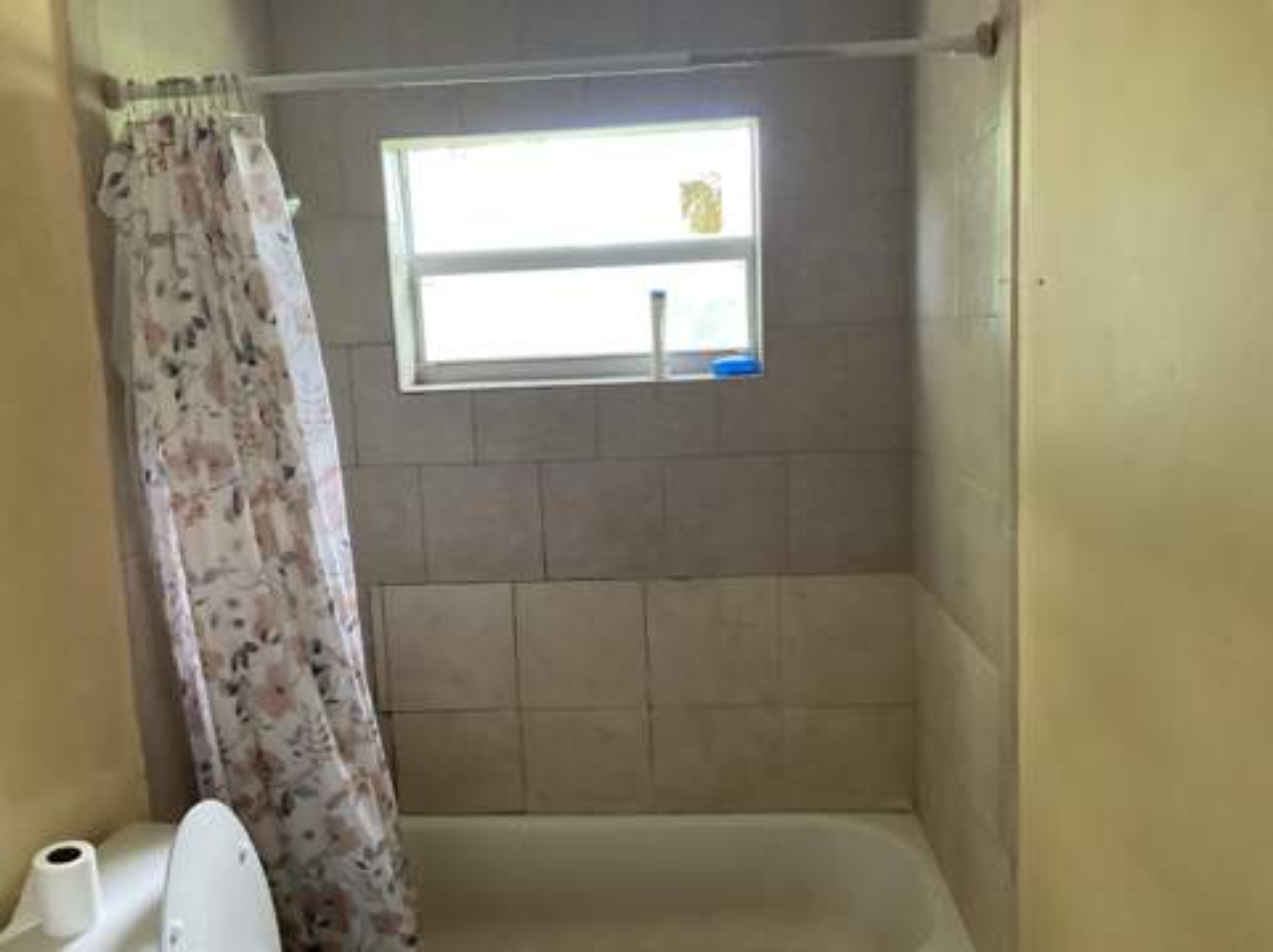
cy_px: 476
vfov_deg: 48.2
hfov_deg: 61.7
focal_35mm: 29
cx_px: 636
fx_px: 1065
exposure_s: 1/60
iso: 200
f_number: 1.8
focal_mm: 3
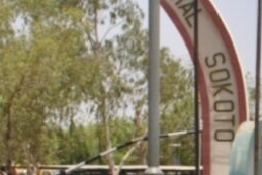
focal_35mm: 167
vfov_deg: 8.2
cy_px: 163
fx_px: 1216
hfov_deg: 11.9
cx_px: 351
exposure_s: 1/250
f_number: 8
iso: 100
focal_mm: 24
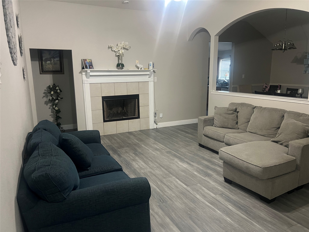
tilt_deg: -12.0
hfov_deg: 67.3
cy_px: 116
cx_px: 154
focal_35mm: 26
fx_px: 232
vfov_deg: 53.1
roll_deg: +0.7
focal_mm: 5.7
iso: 500
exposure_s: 1/40
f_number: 1.5
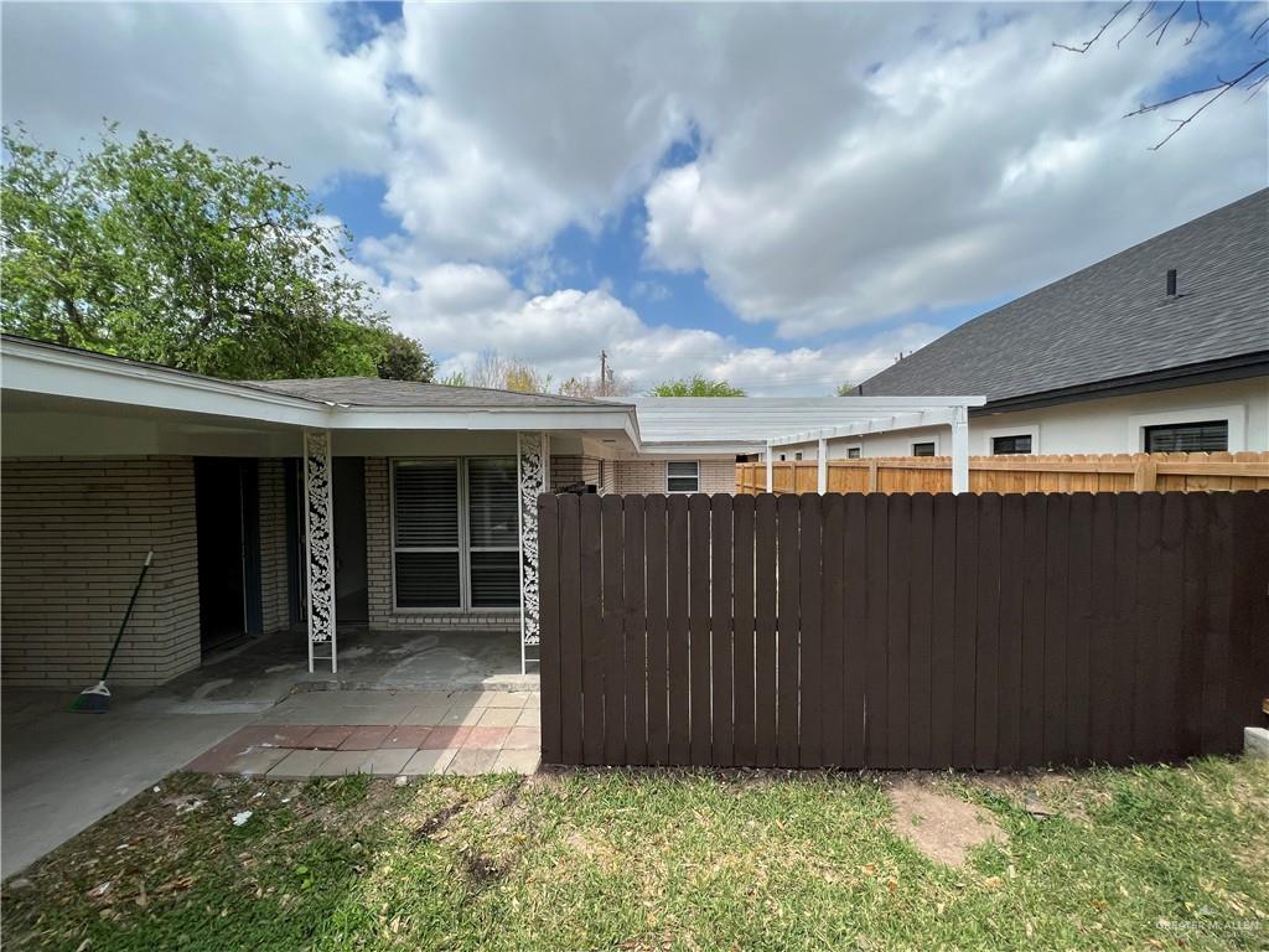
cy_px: 476
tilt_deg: -1.8
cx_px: 634
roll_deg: +1.2
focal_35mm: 13
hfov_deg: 106.2
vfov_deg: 89.9
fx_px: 477
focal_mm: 1.57
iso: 32
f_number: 1.8
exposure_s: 1/2179
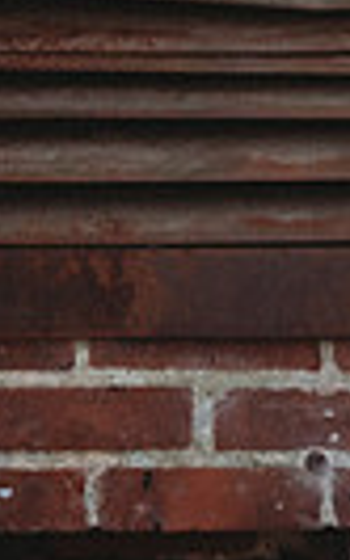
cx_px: 1149
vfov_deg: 6.7
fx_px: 4797
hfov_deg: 4.0
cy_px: 280
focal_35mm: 314
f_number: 2.8
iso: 200
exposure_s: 1/125
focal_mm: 70
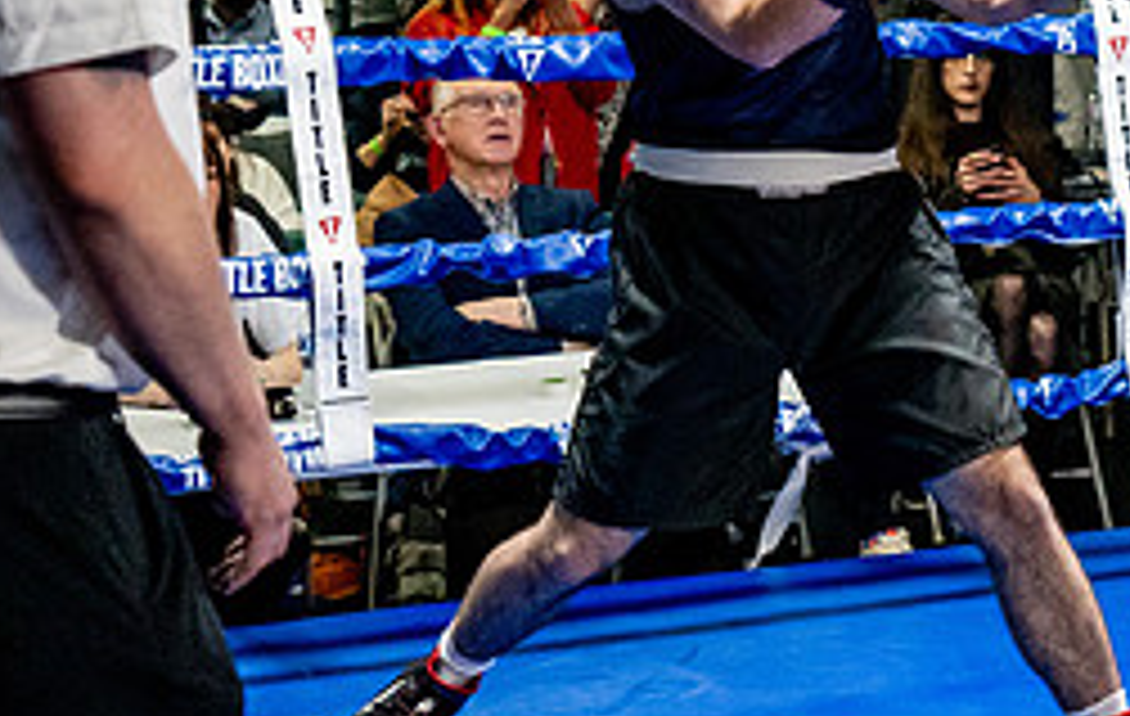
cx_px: 1349
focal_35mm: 132
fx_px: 4081
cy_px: 179
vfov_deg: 10.0
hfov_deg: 15.2
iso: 5000
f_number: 2.8
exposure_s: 1/800
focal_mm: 35
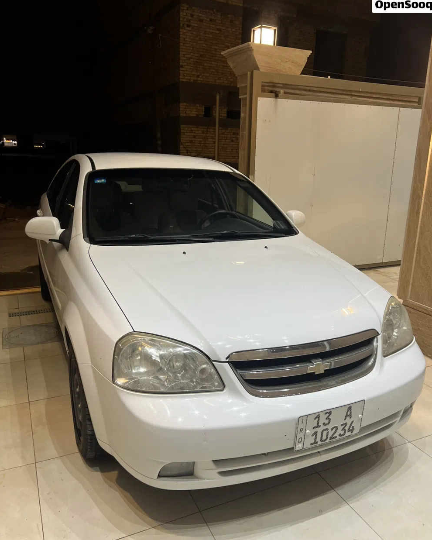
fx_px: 447
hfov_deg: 51.5
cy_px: 269
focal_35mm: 28
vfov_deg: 62.2
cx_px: 223
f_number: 1.5
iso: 125
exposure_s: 1/100
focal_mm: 5.7
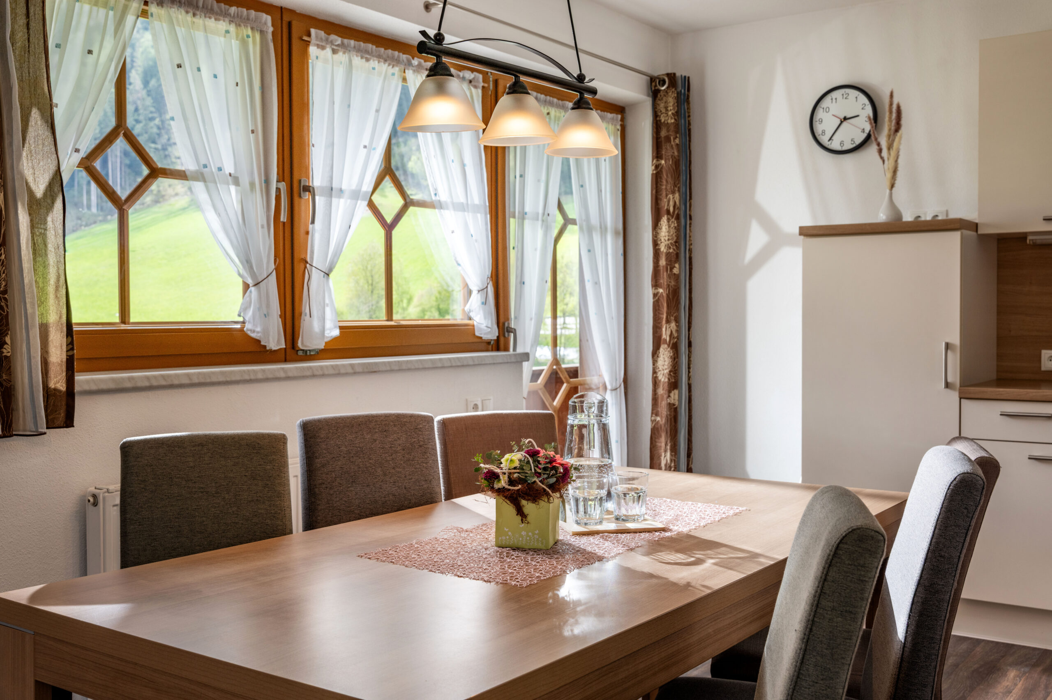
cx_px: 526
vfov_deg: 35.0
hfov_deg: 50.7
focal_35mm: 38
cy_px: 350
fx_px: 1110
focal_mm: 38
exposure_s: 1/25
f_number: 7.1
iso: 250
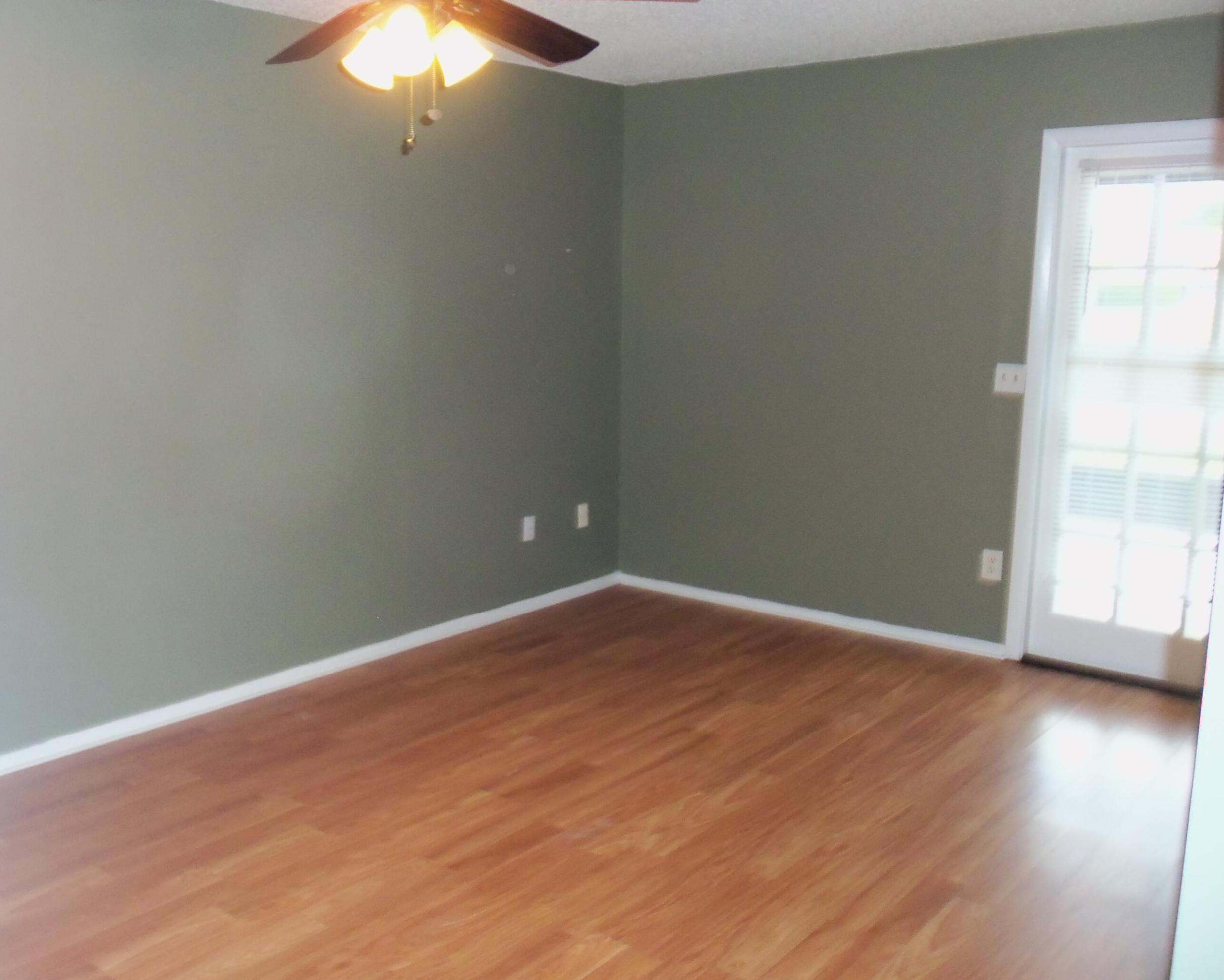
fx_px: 1195
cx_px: 523
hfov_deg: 54.0
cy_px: 496
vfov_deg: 44.5
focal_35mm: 33
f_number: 3.4
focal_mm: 5.2
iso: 250
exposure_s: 1/30
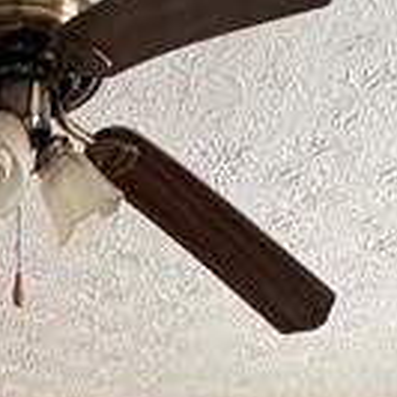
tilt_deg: -10.4
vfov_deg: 12.1
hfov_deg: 18.1
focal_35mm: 95
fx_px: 1233
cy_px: 1090
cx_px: 66
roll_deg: -0.1
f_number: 2.2
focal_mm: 2.22
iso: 200
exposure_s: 1/121
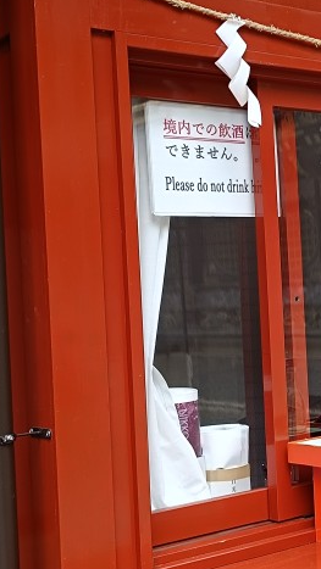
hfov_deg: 25.9
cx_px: 343
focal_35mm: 43
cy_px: 314
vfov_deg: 47.3
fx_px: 650
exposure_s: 1/115
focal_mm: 6.14
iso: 50
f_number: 1.65
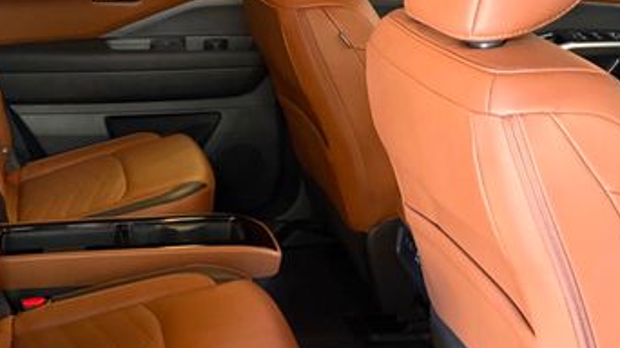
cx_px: 49
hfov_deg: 36.5
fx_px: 871
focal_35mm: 53
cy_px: 312
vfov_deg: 22.1
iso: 500
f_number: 1.6
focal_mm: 5.96
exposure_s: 1/30
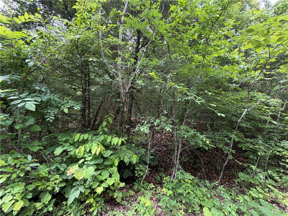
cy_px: 108
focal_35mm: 14
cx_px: 144
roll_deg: -6.2
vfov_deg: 85.7
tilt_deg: +2.3
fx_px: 116
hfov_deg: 102.1
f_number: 2.2
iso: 64
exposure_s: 1/121
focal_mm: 2.22
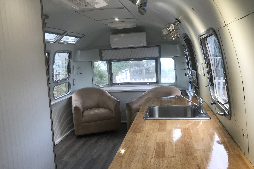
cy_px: 99
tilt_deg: -9.1
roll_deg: +2.9
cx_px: 126
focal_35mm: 35
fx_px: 247
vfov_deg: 37.8
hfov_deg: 54.4
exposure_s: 1/120
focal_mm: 3.99
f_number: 1.8
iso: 25
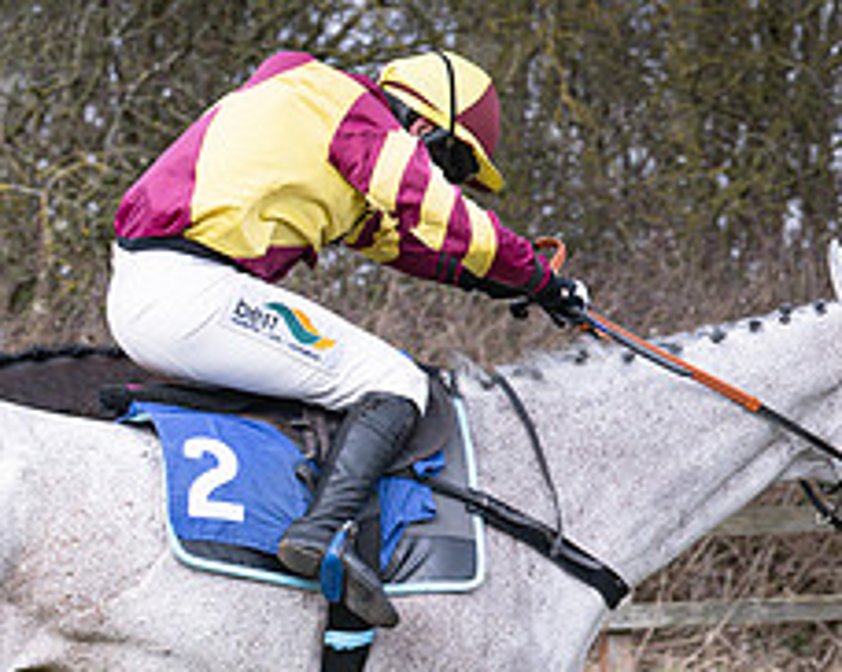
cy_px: 802
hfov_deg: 9.1
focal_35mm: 211
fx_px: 5254
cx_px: 78
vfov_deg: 7.3
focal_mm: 70
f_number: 5
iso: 400
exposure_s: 1/1000
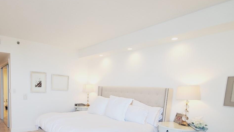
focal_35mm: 24
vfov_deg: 44.7
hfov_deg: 74.1
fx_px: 149
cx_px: 79
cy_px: 110
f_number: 2.2
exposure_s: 1/60
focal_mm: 1.8
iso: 100
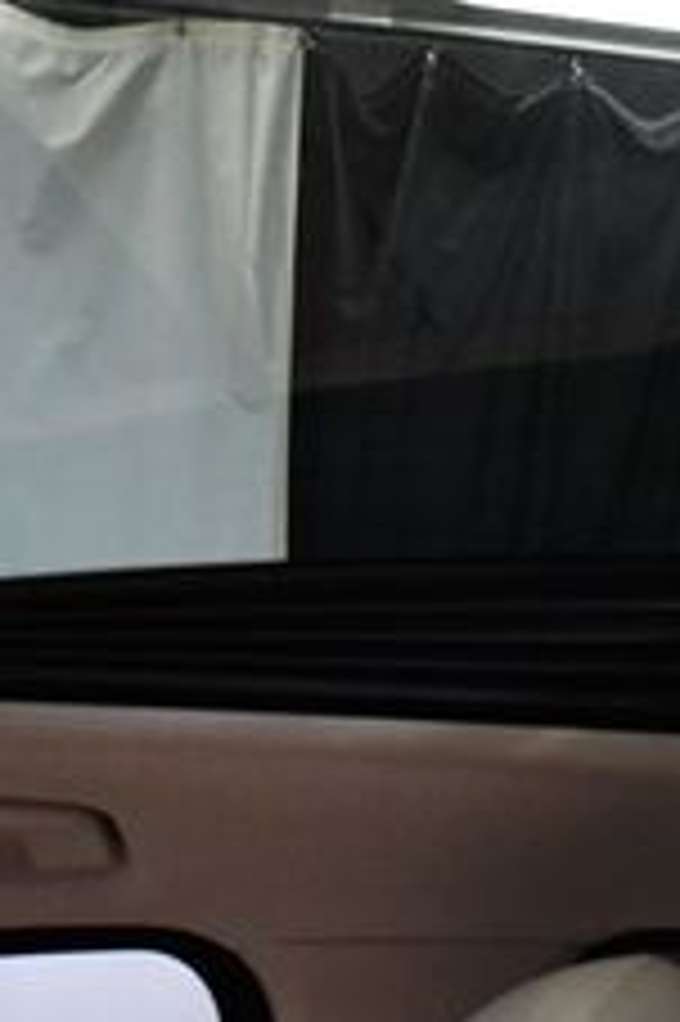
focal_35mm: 93
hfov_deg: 14.6
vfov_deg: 21.8
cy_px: 293
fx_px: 2639
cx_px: 468
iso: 3200
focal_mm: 22
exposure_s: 1/100
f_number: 3.8
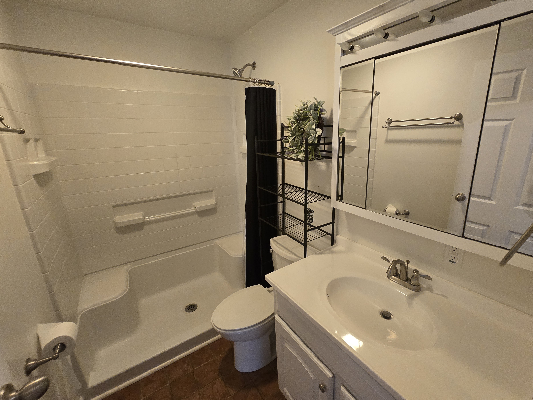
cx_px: 284
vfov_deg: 85.6
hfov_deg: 101.9
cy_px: 192
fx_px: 216
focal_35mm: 14
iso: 640
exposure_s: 1/60
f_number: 2.2
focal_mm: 2.2
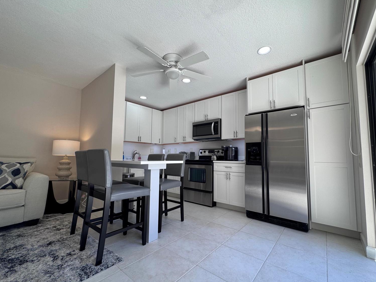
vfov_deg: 81.7
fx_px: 163
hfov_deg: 98.1
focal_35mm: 15
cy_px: 144
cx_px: 197
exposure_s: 1/120
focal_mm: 2.22
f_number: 2.2
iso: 80
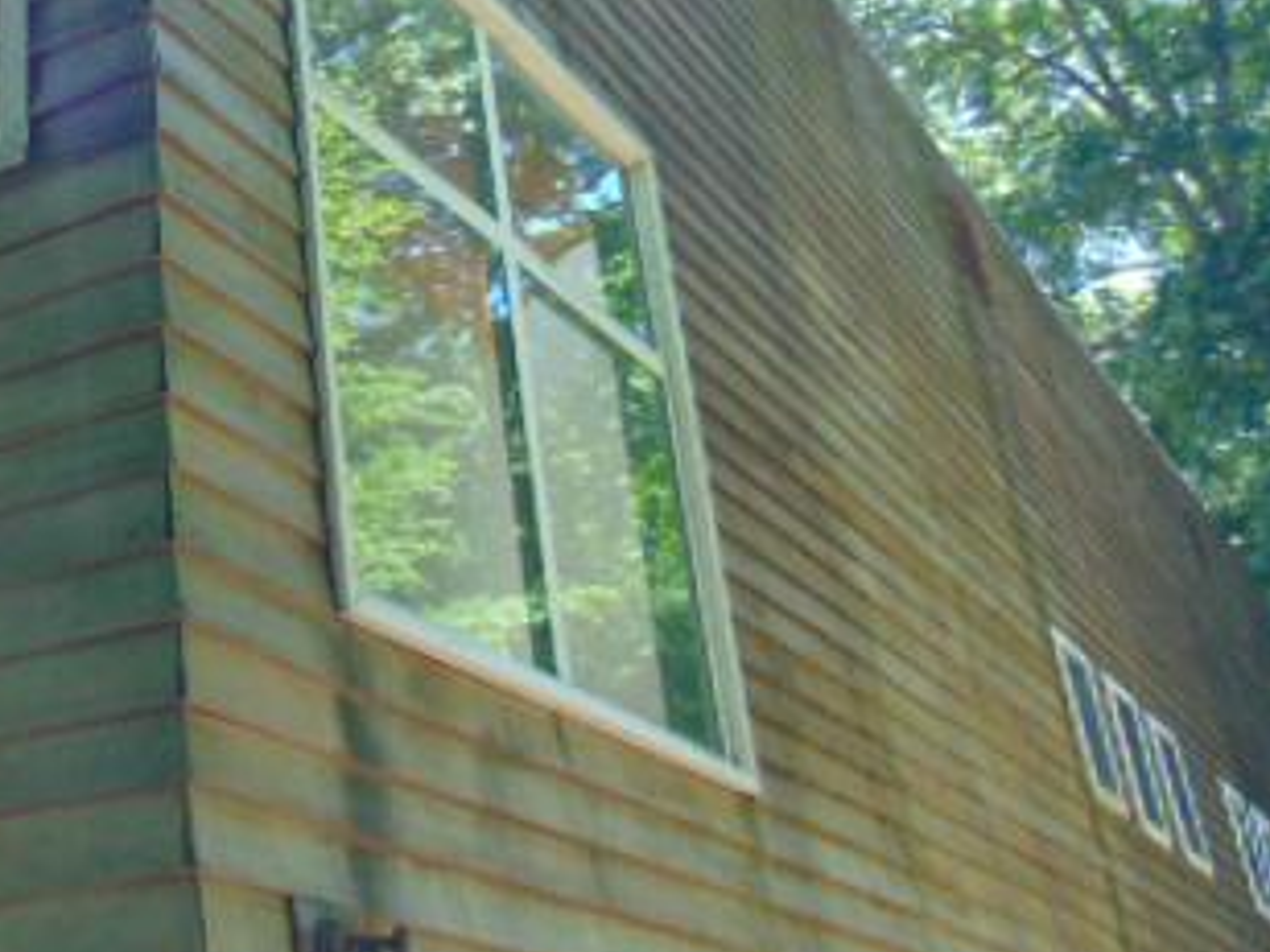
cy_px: 227
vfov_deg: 27.6
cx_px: 95
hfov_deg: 34.5
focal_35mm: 52
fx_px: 1908
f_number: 3
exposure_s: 1/125
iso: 80
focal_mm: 4.5
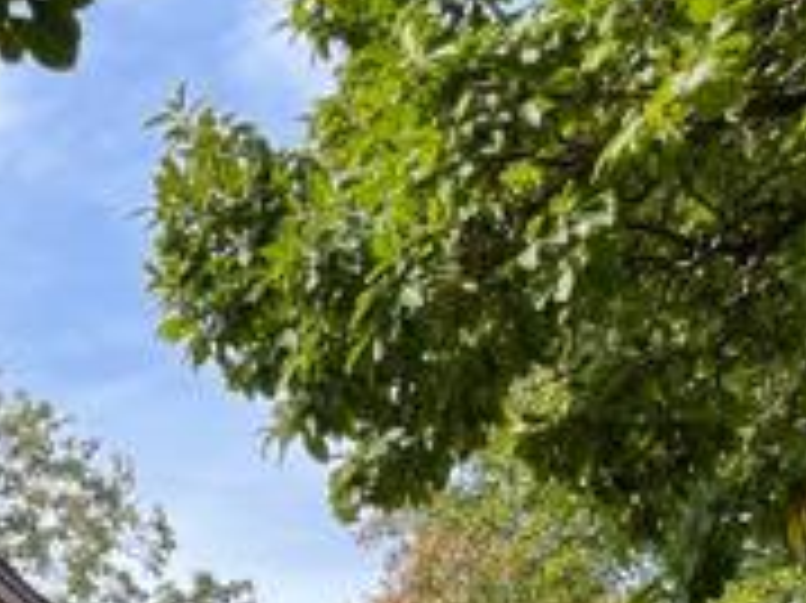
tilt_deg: +9.4
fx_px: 2164
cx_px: -581
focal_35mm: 93
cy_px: 940
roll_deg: +0.3
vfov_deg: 14.6
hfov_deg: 17.6
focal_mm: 5.1
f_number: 1.6
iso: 32
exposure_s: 1/578
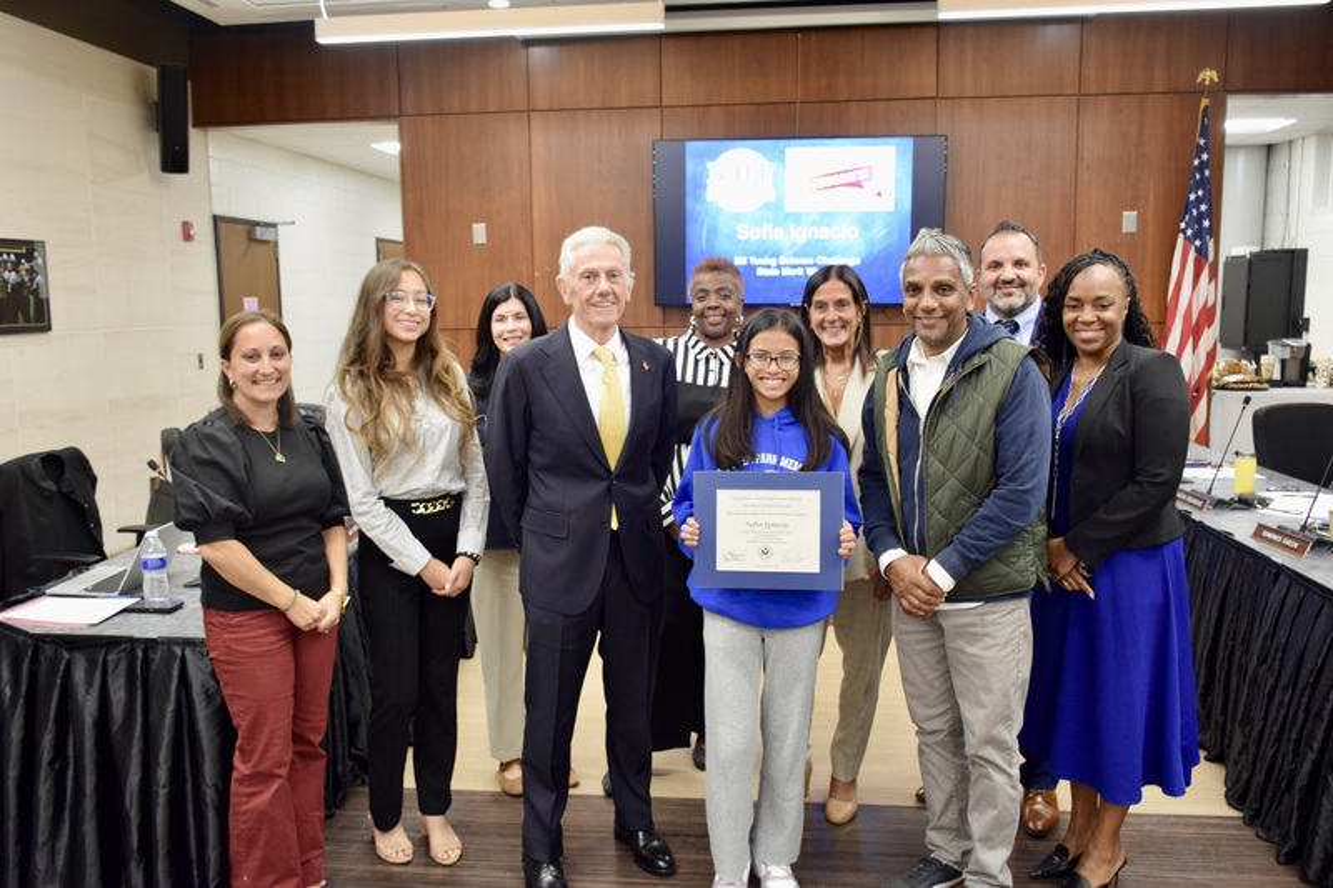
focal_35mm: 30
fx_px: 1111
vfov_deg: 43.6
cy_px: 444
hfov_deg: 61.9
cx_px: 666
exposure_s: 1/30
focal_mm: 20
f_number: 4
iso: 720
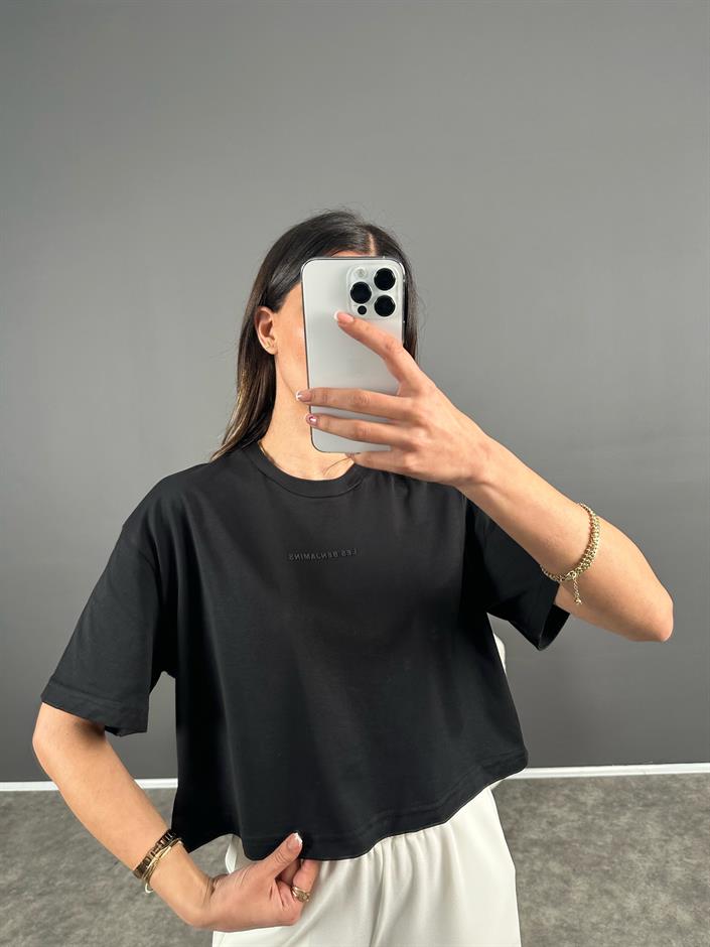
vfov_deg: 71.6
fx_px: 656
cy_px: 474
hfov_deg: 56.8
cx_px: 355
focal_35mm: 24
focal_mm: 6.86
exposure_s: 1/121
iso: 160
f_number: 1.78
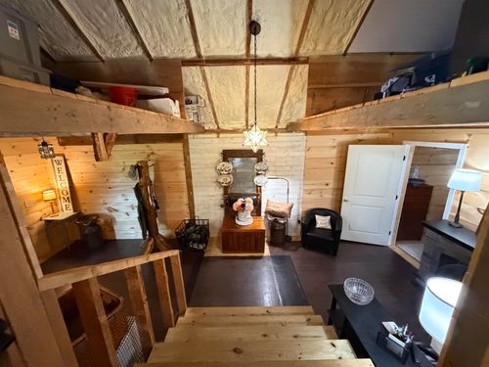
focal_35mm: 14
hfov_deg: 102.1
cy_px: 184
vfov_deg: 85.7
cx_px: 244
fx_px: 198
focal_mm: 2.22
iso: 1000
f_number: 2.2
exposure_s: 1/60
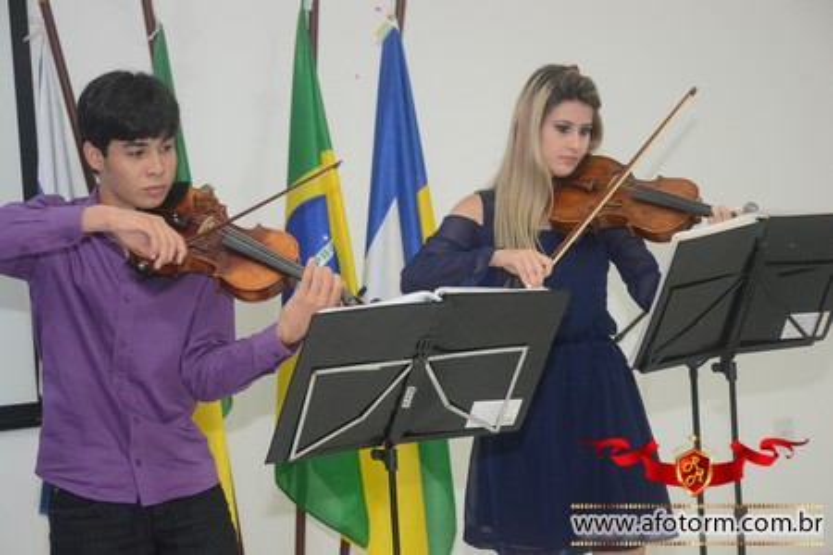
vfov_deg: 14.7
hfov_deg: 21.9
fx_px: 2152
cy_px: 278
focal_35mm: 93
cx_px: 416
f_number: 5
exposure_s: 1/80
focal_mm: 62
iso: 1600
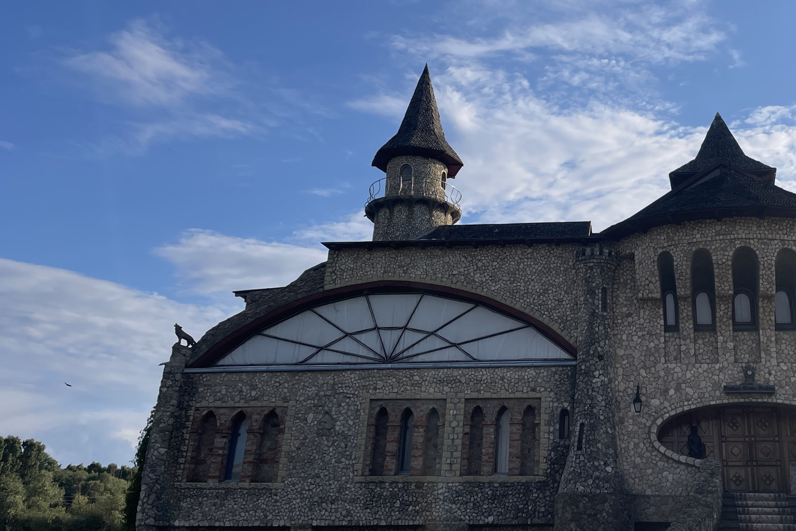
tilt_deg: +24.7
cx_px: 578
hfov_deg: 46.0
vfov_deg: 32.2
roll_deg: -0.8
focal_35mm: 41
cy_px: 153
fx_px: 906
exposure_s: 1/5291
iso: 32
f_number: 1.6
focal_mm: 4.2
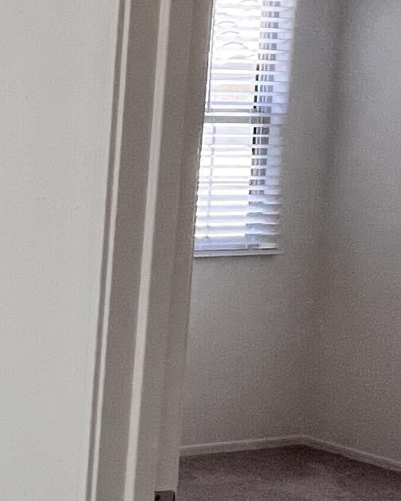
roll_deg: -0.2
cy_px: 257
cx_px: -494
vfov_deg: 31.0
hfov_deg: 16.0
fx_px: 905
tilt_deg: -5.5
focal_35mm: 61
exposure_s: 1/120
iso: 125
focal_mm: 1.57
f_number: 1.8
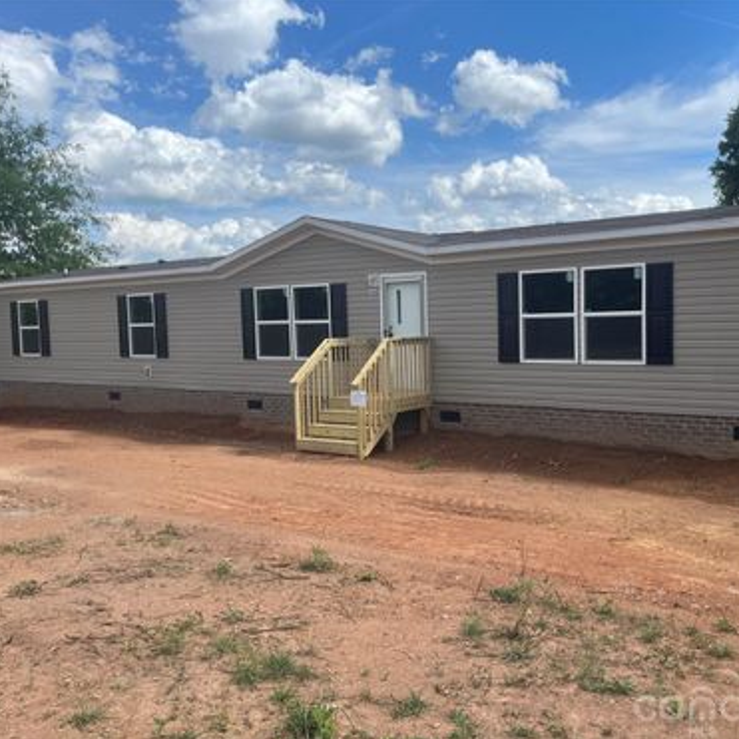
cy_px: 371
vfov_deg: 52.5
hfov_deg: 52.3
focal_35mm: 31
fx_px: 749
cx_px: 428
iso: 50
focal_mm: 5.1
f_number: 1.6
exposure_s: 1/2967
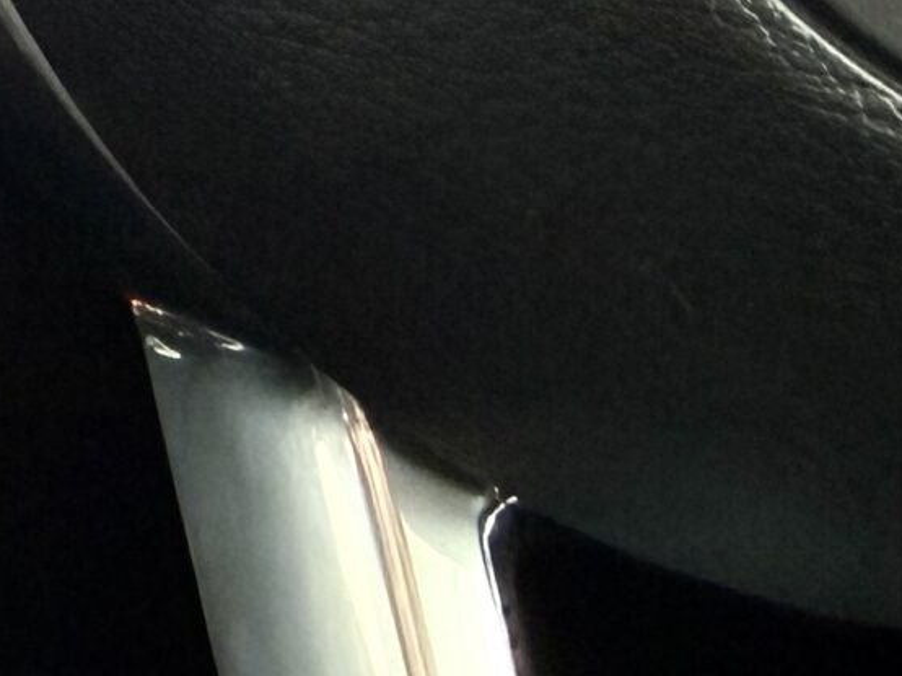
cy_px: -810
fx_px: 2891
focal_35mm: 111
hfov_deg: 15.5
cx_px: -653
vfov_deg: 11.5
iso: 320
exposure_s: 1/80
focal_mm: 2.22
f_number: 2.2
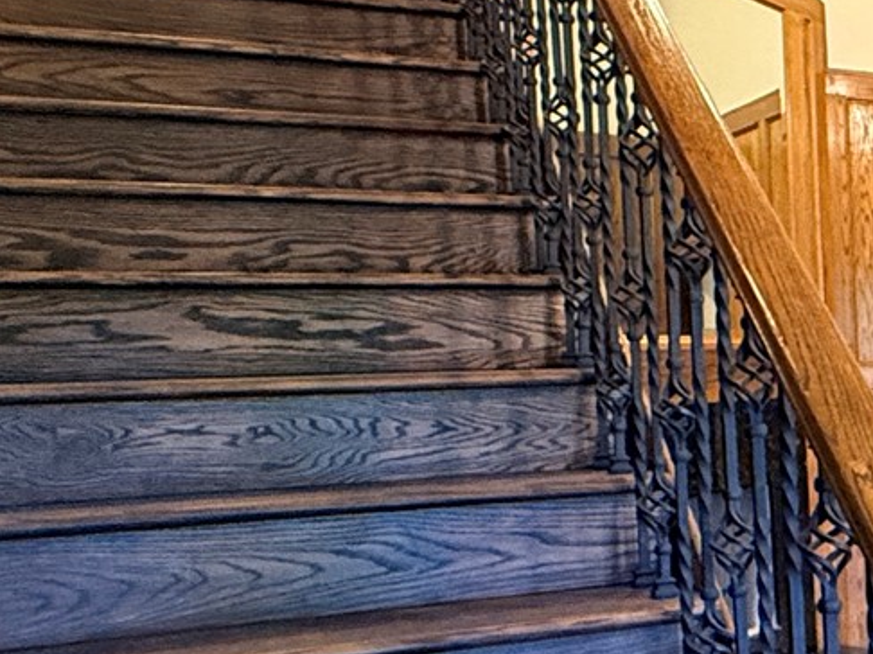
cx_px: 1349
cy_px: 438
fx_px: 1487
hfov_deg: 24.5
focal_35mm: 59
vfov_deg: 24.7
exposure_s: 1/60
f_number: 2.2
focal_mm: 2.22
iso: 400
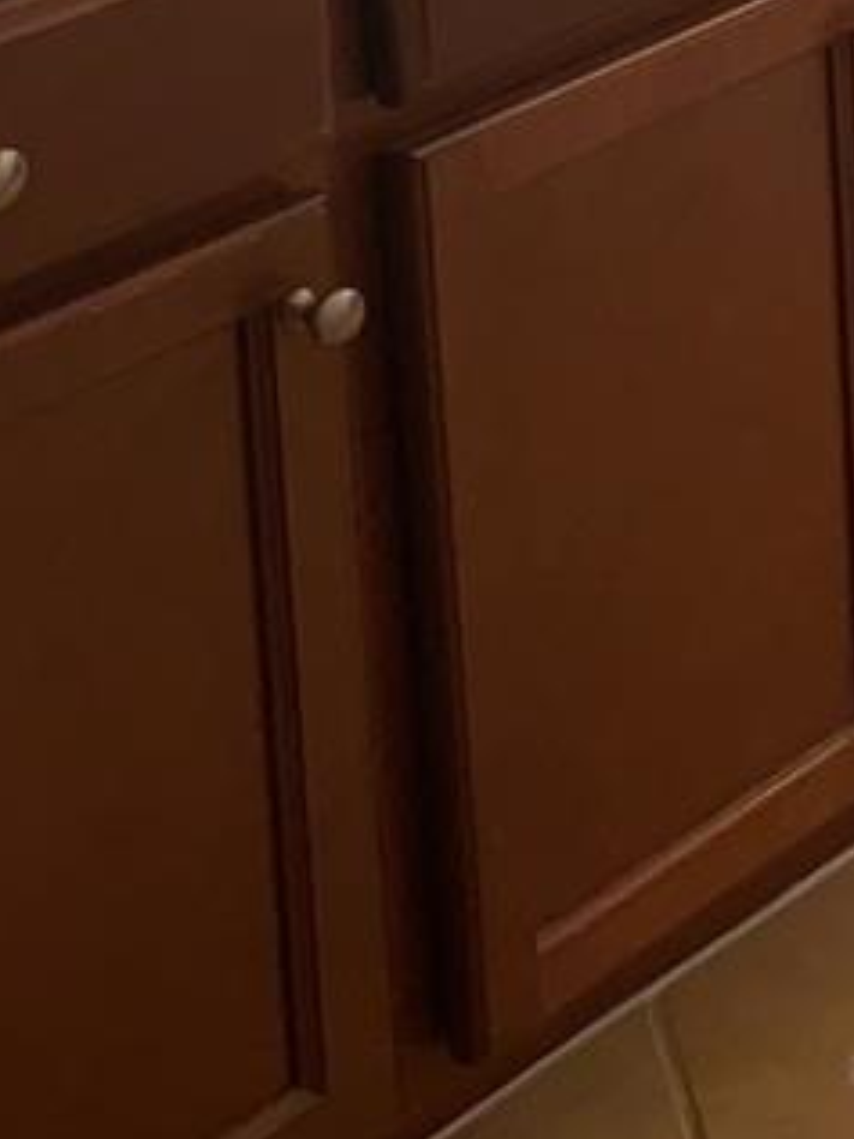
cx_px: 602
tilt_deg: -11.9
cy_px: -645
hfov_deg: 13.0
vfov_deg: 15.7
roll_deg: +3.1
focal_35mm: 114
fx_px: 3750
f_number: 1.8
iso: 50
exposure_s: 1/40
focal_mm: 4.25
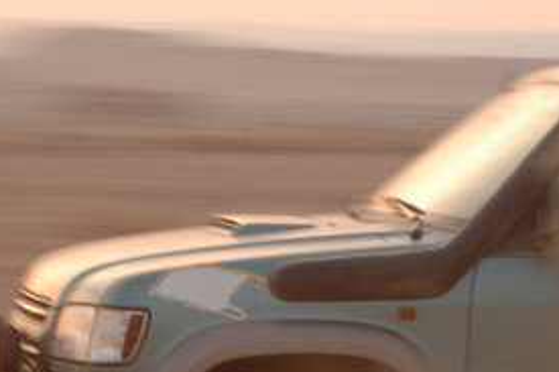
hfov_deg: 7.7
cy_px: 363
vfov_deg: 5.1
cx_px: 421
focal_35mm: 267
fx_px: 4143
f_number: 11
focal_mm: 80
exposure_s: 1/20
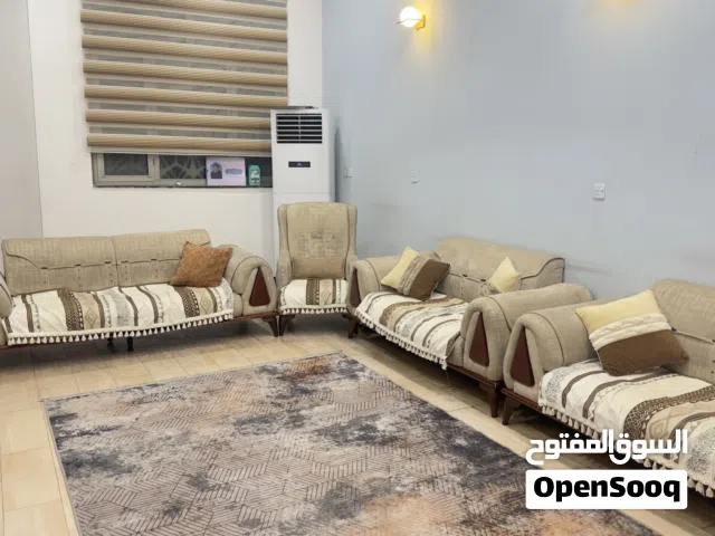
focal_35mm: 24
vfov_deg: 56.8
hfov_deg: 71.6
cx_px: 358
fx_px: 496
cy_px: 268
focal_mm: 6.86
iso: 160
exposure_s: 1/50
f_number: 1.78
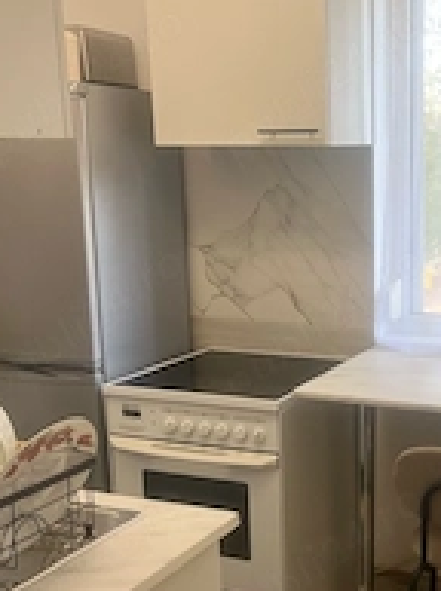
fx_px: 920
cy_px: 361
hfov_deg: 26.2
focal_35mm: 54
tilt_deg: -13.9
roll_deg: +0.9
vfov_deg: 35.5
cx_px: 383
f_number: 1.6
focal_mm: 5.1
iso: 80
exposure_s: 1/100
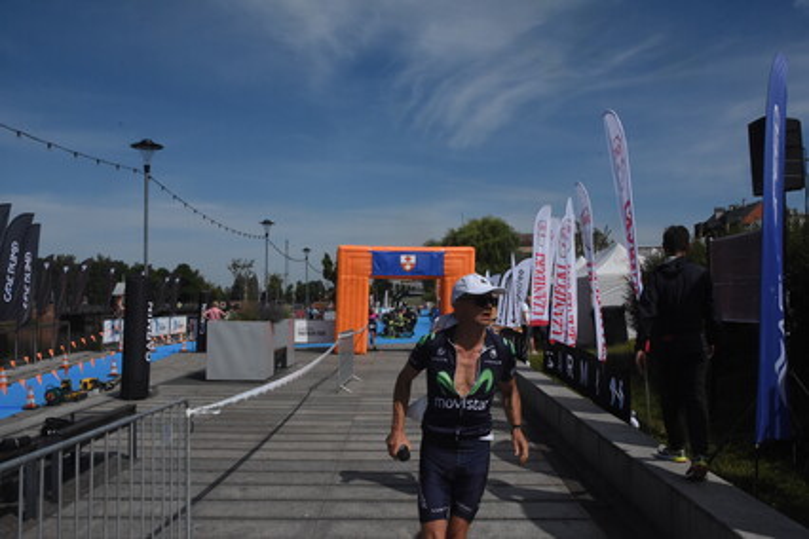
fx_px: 674
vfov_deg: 43.6
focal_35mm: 30
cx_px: 404
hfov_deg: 61.9
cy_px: 270
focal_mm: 20
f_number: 18
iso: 1250
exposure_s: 1/1250
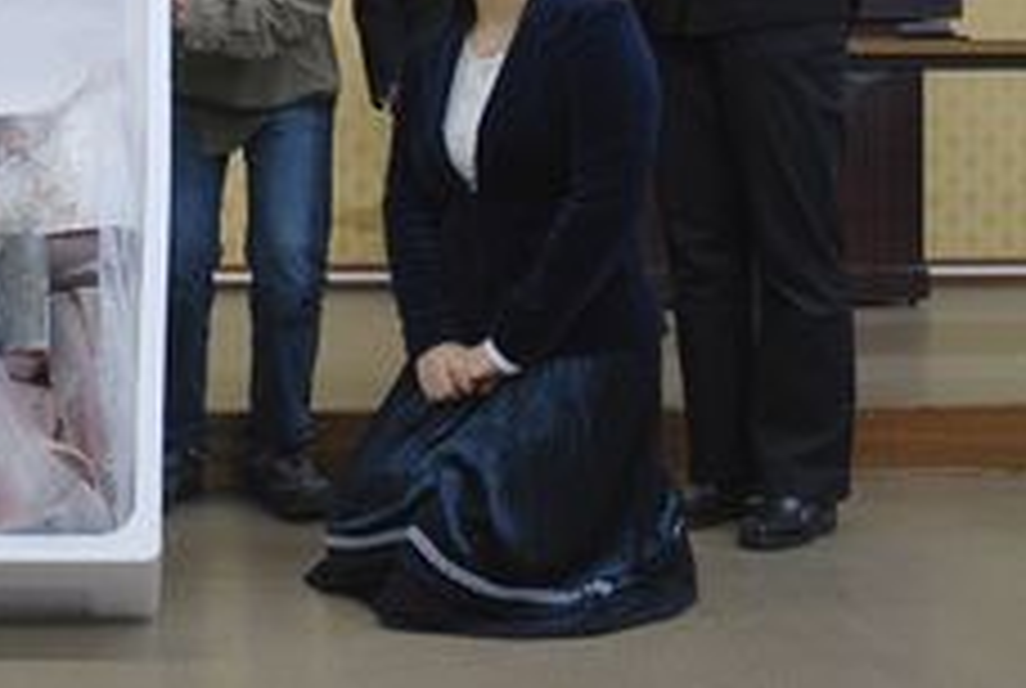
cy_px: 88
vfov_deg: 20.6
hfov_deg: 29.7
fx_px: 1856
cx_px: 122
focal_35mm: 65
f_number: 3.8
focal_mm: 22
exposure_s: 1/25
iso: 200
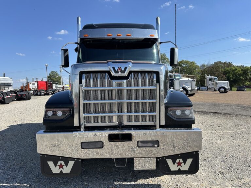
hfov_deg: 71.6
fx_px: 174
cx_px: 126
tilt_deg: -0.9
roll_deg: +1.7
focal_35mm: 24
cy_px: 94
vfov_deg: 56.8
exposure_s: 1/3717
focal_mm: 6.86
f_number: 1.78
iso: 80
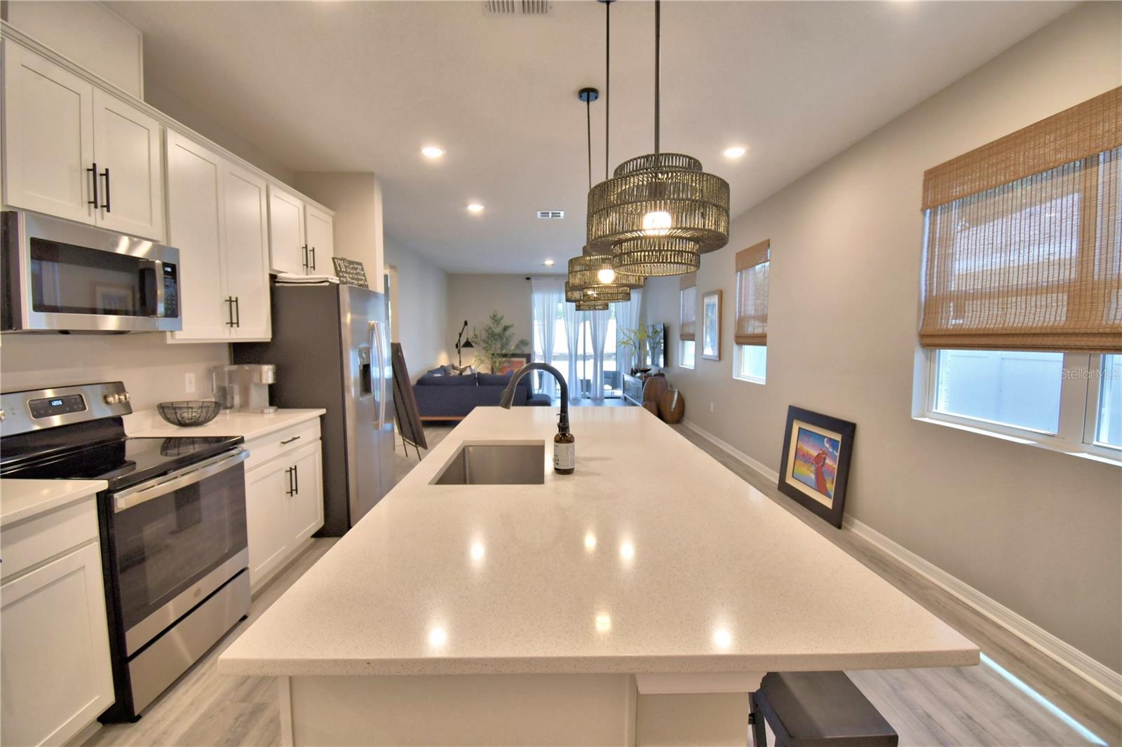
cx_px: 561
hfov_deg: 100.4
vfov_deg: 77.3
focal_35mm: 15
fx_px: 467
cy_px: 374
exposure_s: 1/50
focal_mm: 10
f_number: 4.5
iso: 400
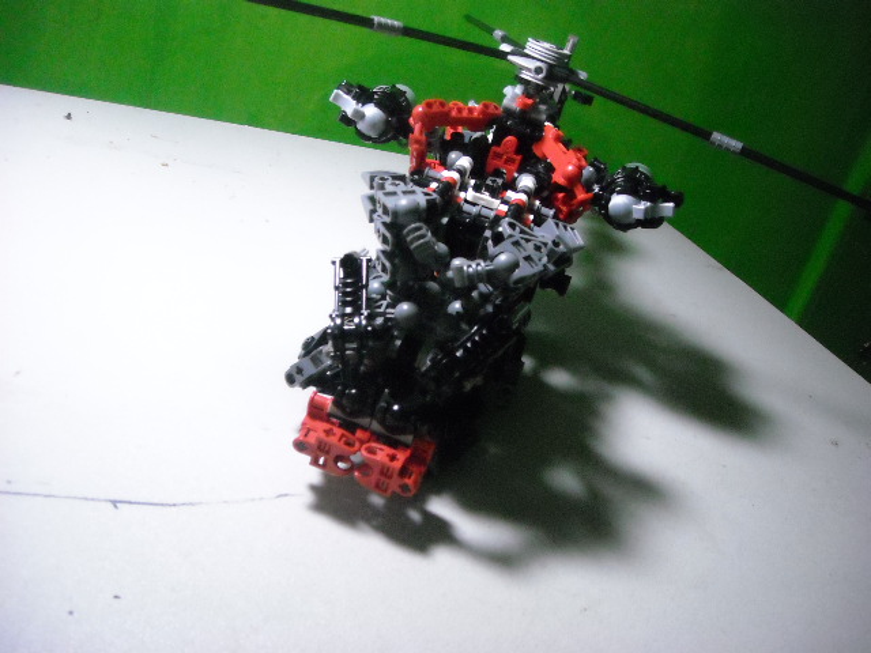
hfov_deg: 52.6
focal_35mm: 35
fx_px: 881
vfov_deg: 40.7
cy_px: 326
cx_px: 436
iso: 800
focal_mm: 5.7
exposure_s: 1/109
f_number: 2.8
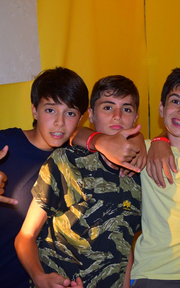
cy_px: 143
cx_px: 123
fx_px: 400
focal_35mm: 51
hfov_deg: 25.2
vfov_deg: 39.6
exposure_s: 1/200
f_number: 3.8
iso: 1100
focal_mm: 22
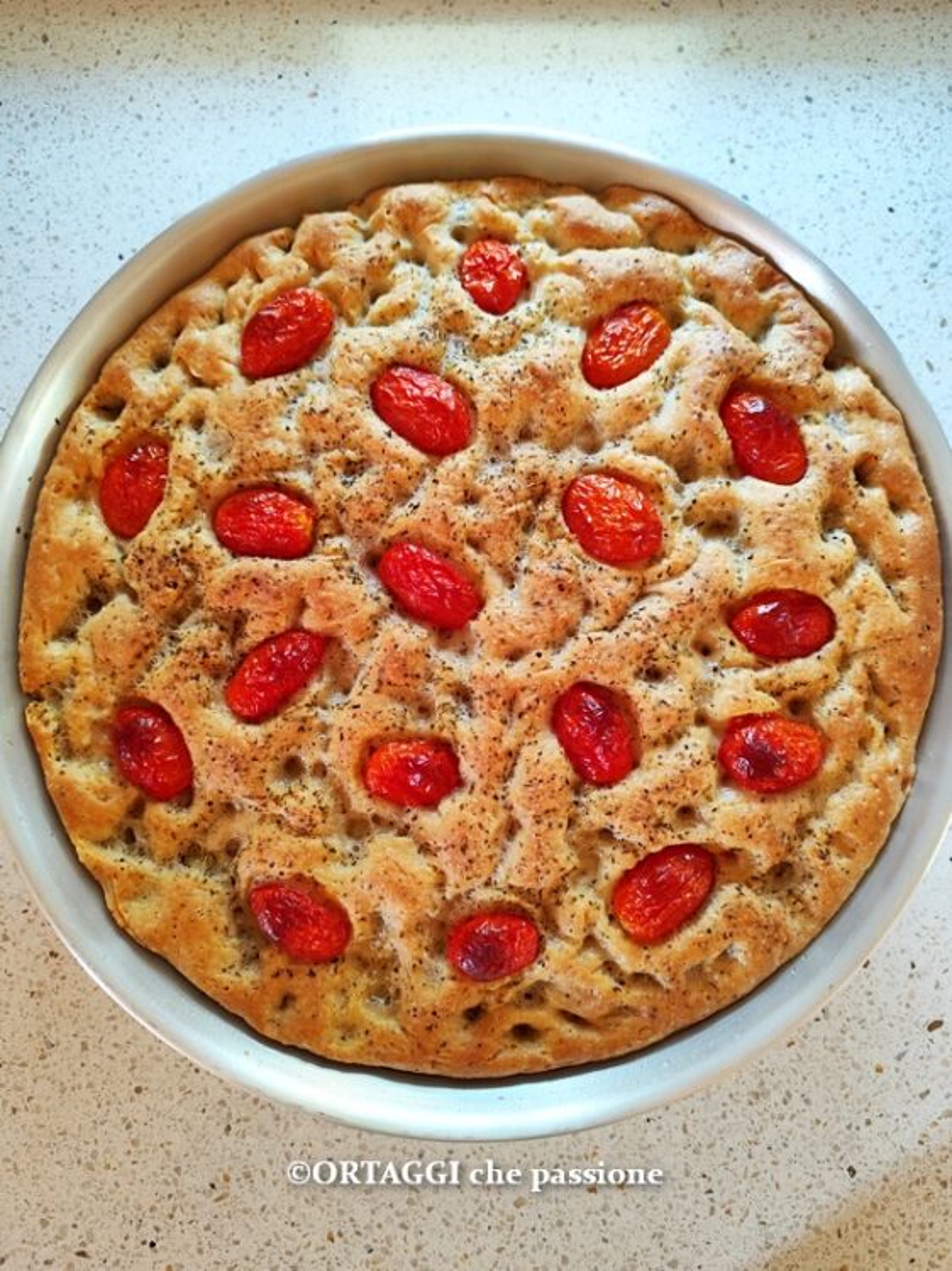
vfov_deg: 73.9
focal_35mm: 23
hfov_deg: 58.9
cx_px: 476
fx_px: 844
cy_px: 636
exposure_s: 1/50
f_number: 1.65
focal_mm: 6.14
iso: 800
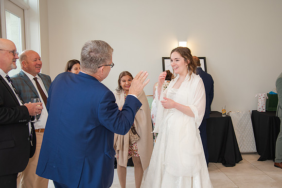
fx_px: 322
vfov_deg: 32.5
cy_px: 86
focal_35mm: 41
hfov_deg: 47.2
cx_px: 153
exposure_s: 1/200
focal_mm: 38
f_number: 4
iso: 450
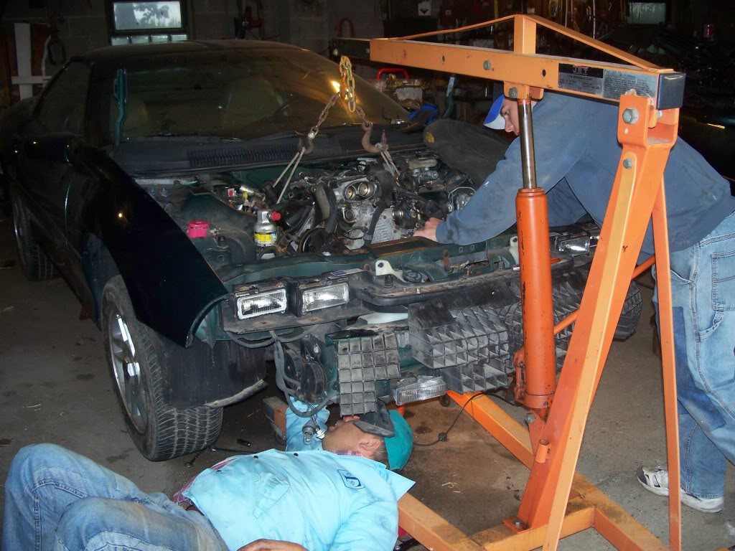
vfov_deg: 38.7
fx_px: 786
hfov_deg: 50.1
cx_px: 368
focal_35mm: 37
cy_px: 276
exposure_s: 1/60
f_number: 2.8
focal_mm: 7.8
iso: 200
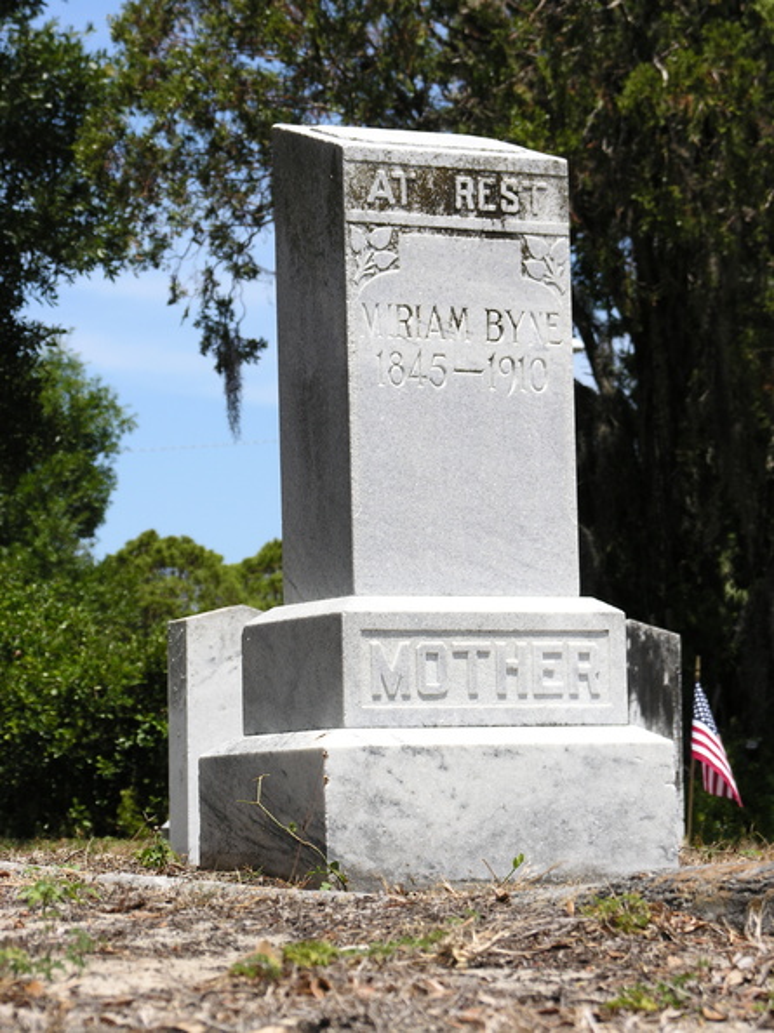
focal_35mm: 127
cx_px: 387
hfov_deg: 11.7
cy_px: 516
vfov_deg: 15.5
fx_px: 3789
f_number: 4.3
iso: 50
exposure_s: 1/494
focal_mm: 32.4
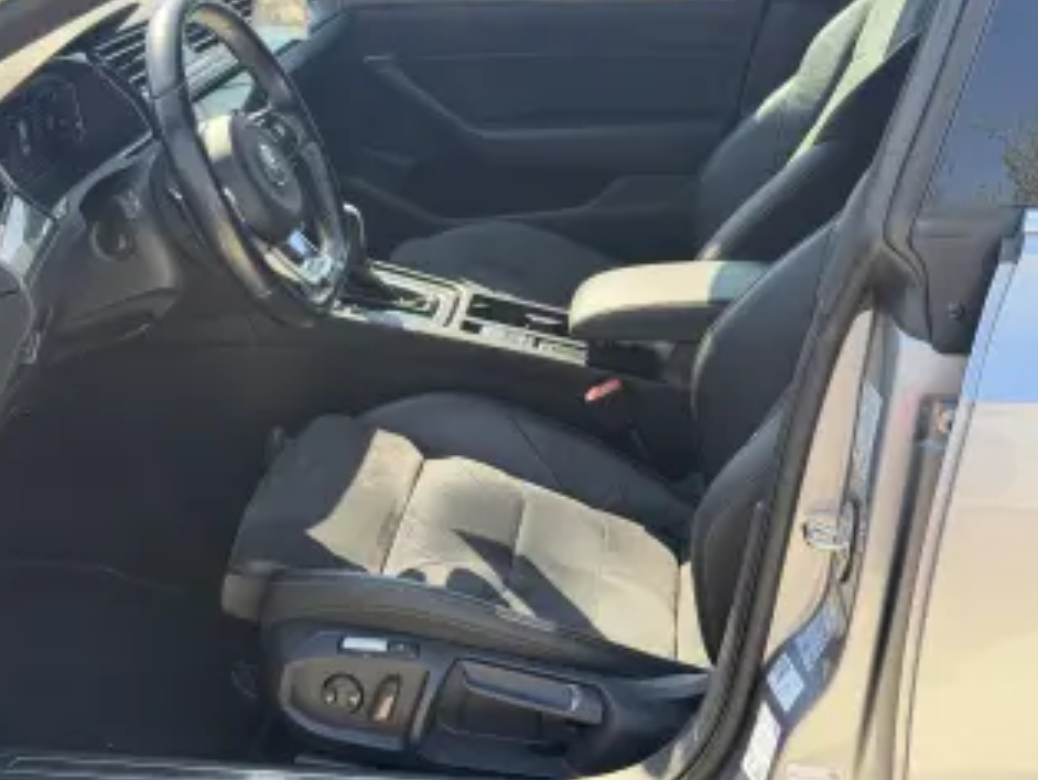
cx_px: 456
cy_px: 377
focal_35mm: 55
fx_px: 1650
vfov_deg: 26.6
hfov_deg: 34.9
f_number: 1.78
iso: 80
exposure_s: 1/427
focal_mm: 6.76
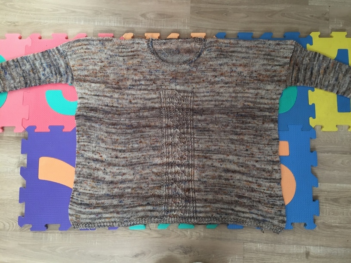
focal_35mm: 29
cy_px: 132
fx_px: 294
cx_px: 176
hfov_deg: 61.7
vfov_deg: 48.2
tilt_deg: -84.9
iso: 50
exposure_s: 1/100
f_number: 2.2
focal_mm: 4.15
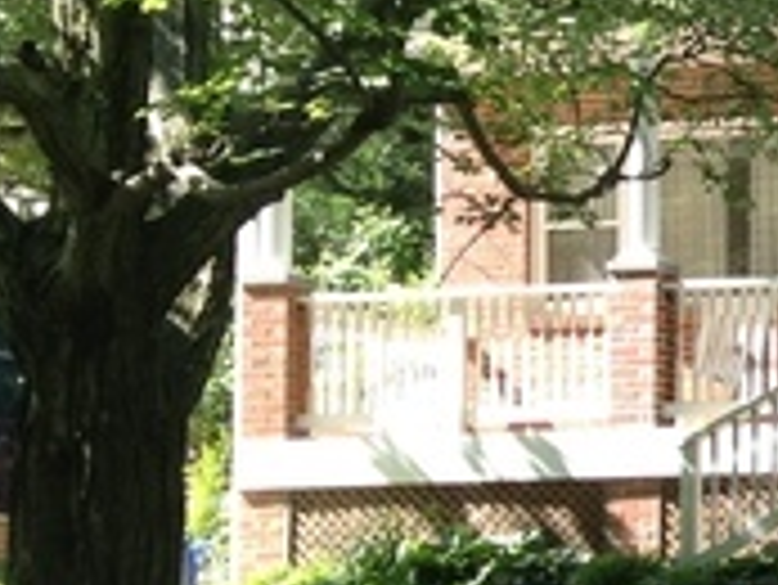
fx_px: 3644
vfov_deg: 9.2
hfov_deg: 10.9
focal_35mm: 162
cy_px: 428
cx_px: 1655
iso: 64
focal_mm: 4.28
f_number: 2.4
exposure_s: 1/188
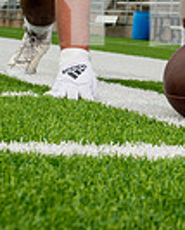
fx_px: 907
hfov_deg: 11.6
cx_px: 133
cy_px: -128
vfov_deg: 13.5
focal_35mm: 133
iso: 125
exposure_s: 1/320
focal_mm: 42
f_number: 7.1
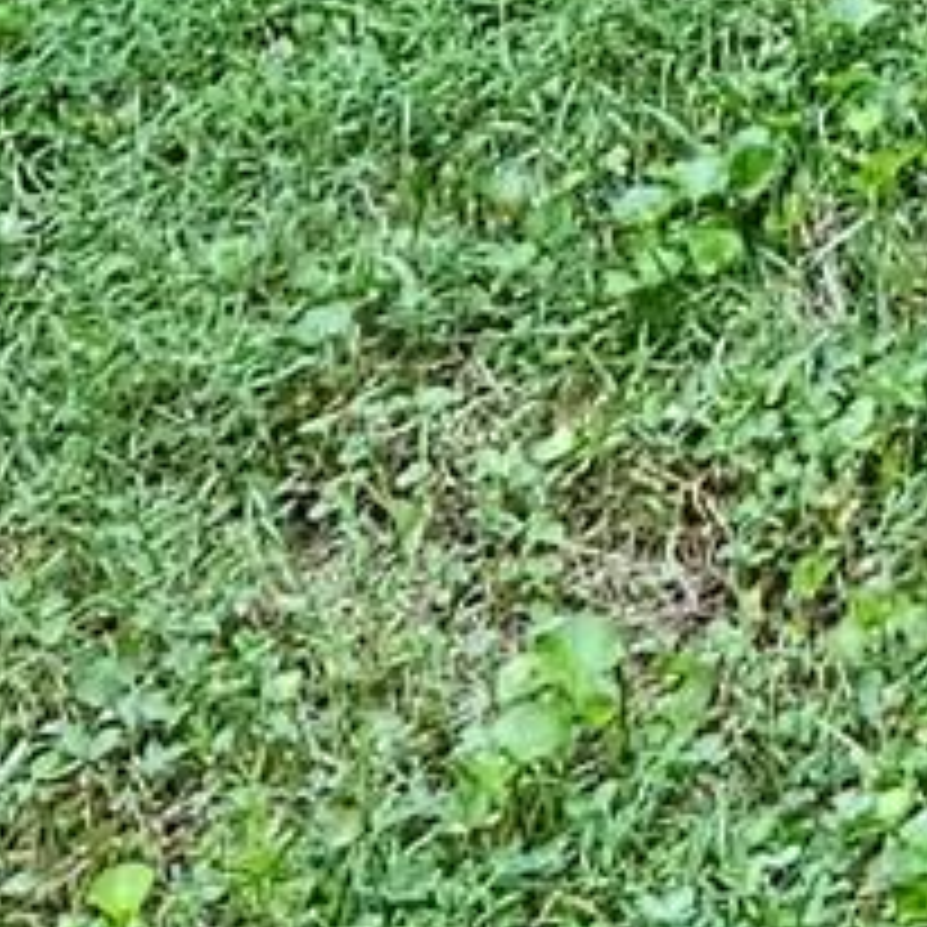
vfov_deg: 7.5
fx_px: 6120
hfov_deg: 8.1
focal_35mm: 202
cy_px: -2012
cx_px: 2084
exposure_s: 1/180
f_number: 1.8
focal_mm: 5.4
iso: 160
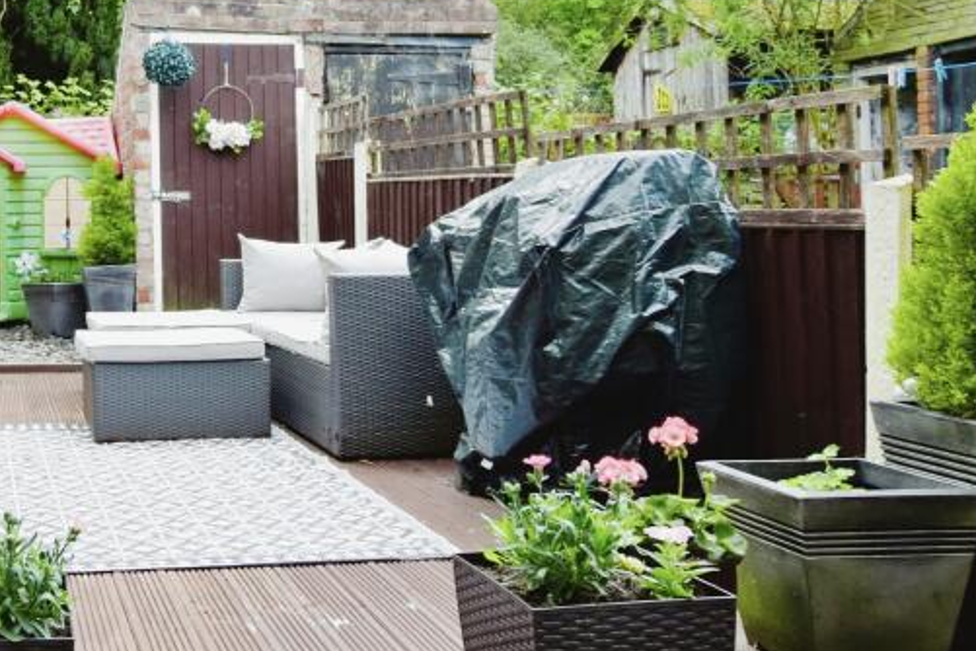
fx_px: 1248
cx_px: 154
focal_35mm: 46
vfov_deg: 28.7
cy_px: 141
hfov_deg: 40.4
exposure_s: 1/160
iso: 400
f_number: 7.1
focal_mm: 15
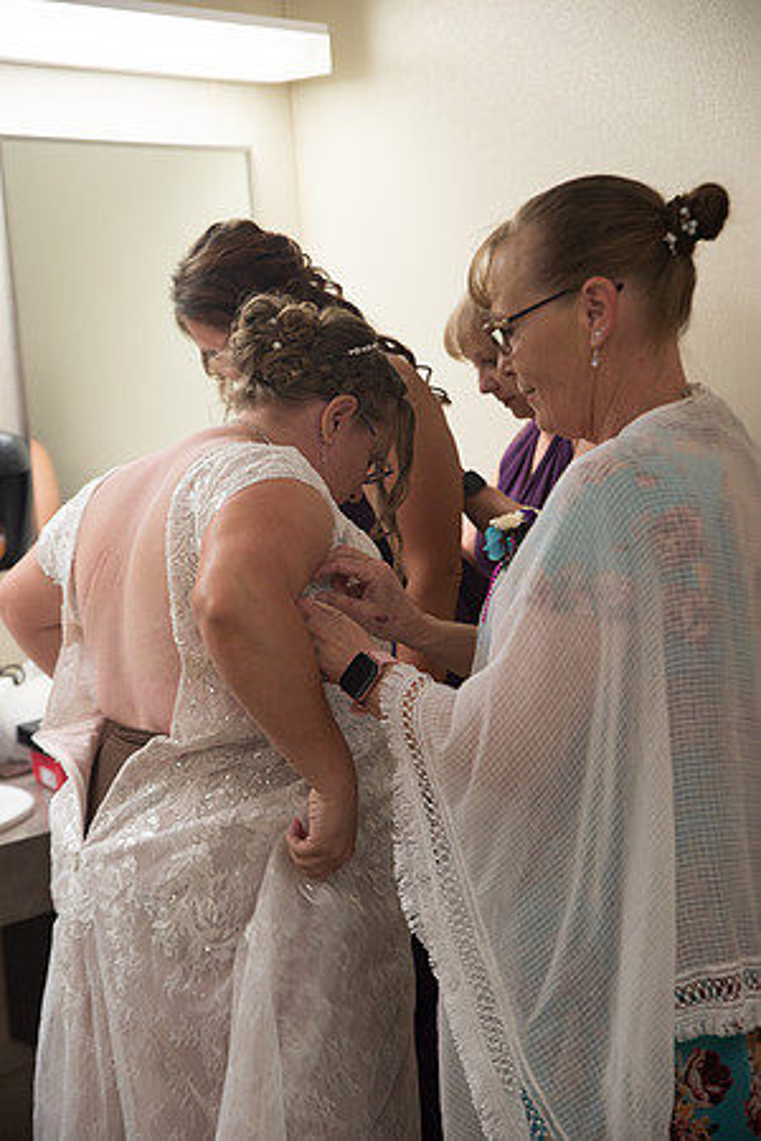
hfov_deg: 21.9
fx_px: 1966
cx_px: 380
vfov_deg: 32.4
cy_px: 570
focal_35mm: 62
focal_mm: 62
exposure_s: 1/160
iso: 200
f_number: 3.5
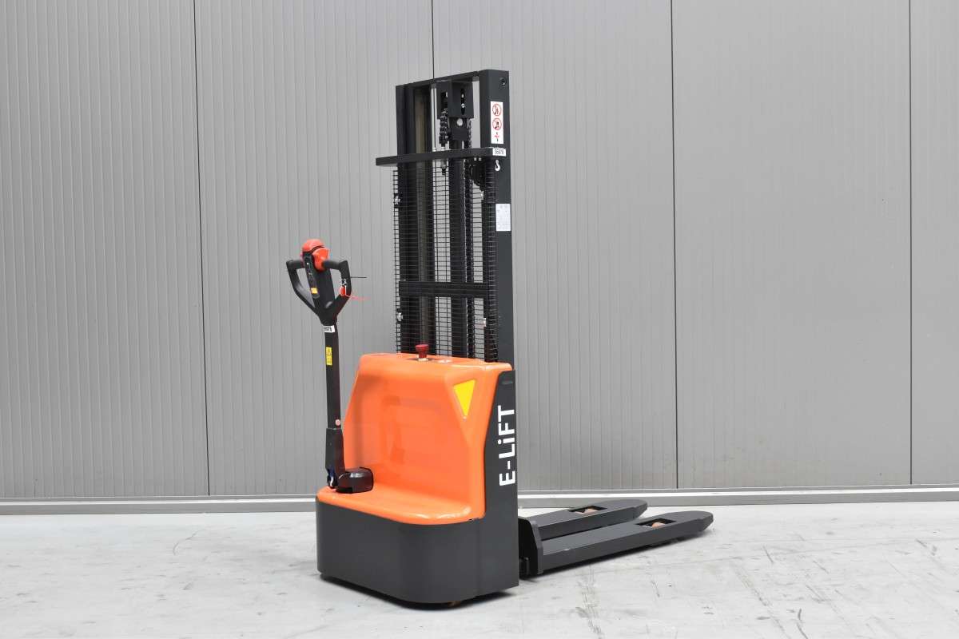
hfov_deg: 42.3
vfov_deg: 28.9
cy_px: 320
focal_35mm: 46
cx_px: 480
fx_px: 1239
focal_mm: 31
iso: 1250
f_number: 7.1
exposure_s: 1/15
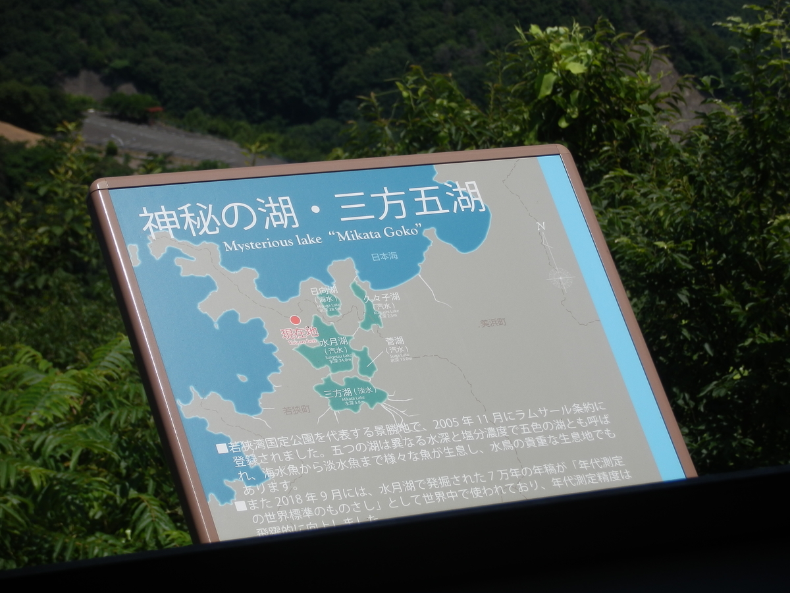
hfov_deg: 11.9
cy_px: 296
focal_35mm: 166
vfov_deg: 8.9
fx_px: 3788
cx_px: 395
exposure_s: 1/800
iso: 80
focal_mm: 29.4
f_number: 5.8
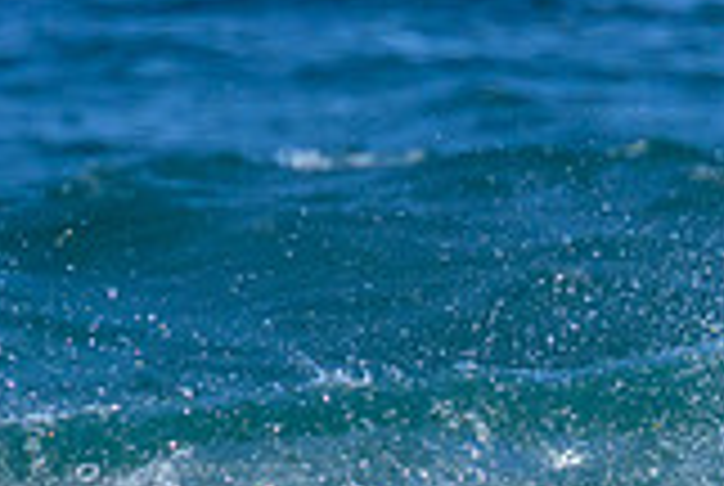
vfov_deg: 0.3
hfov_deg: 0.5
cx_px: 699
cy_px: 650
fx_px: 79625
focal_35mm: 3952
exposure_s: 1/2000
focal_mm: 800
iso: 1100
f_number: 11
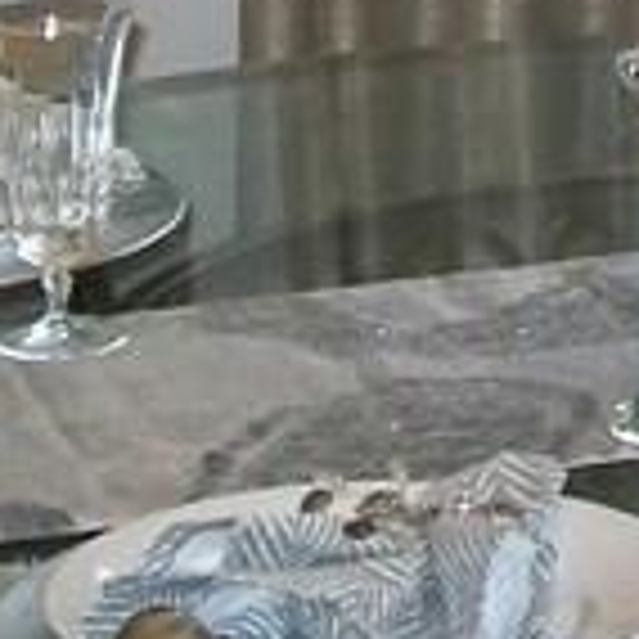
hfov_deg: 7.6
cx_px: 536
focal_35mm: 230
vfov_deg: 7.4
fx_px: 4803
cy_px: -500
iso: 160
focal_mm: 6
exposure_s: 1/80
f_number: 2.7
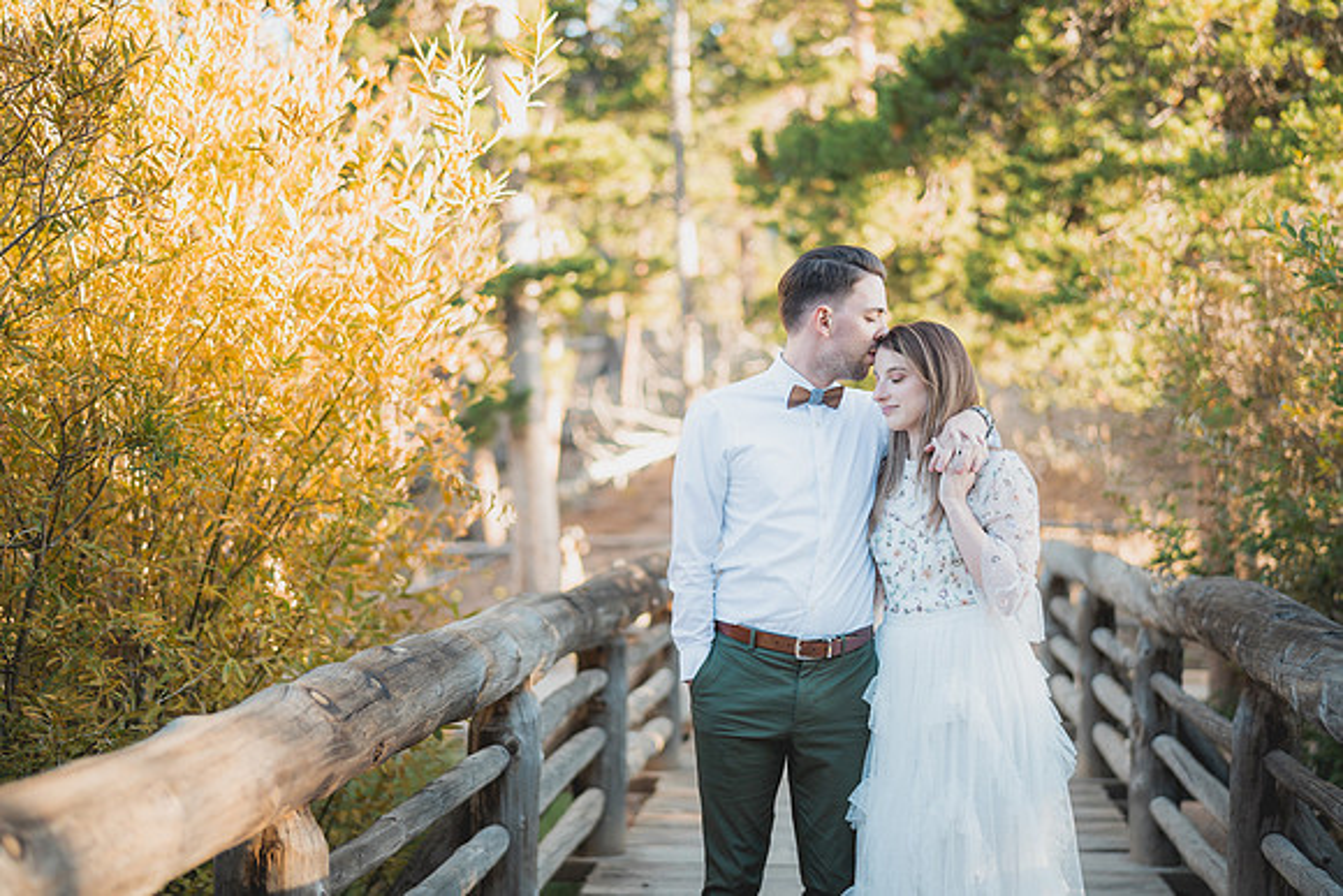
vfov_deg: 26.2
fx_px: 1924
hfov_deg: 38.5
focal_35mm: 52
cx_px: 672
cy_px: 448
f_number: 1.4
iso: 100
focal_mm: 50
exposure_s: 1/320
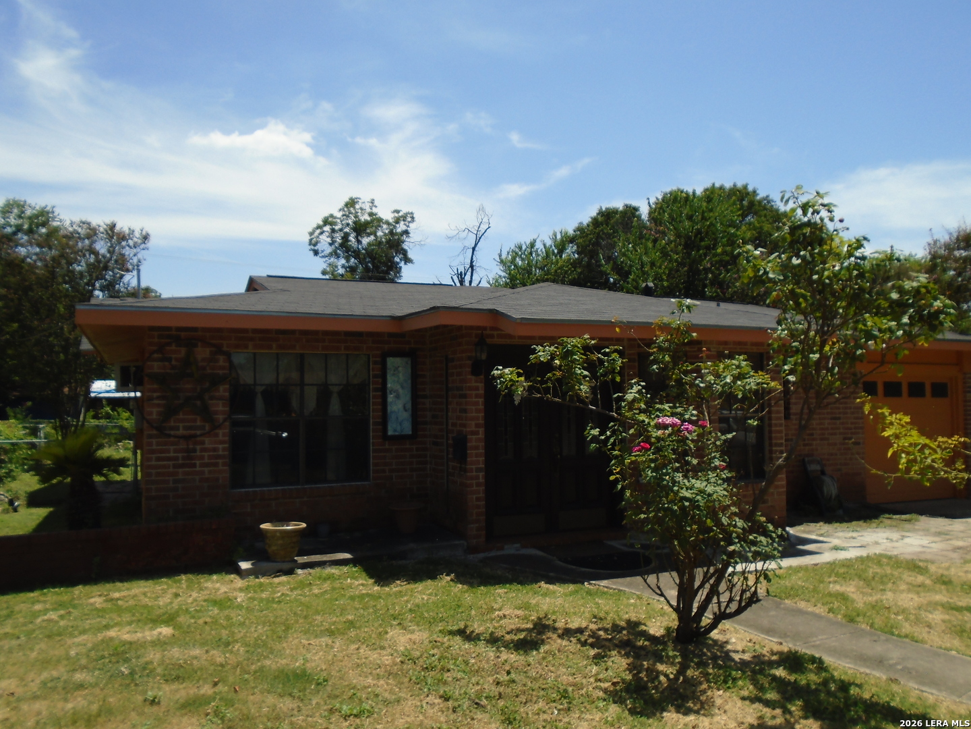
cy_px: 364
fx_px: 729
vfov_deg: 53.1
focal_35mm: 26
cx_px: 486
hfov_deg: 67.3
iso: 100
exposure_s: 1/250
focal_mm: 4.6
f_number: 8
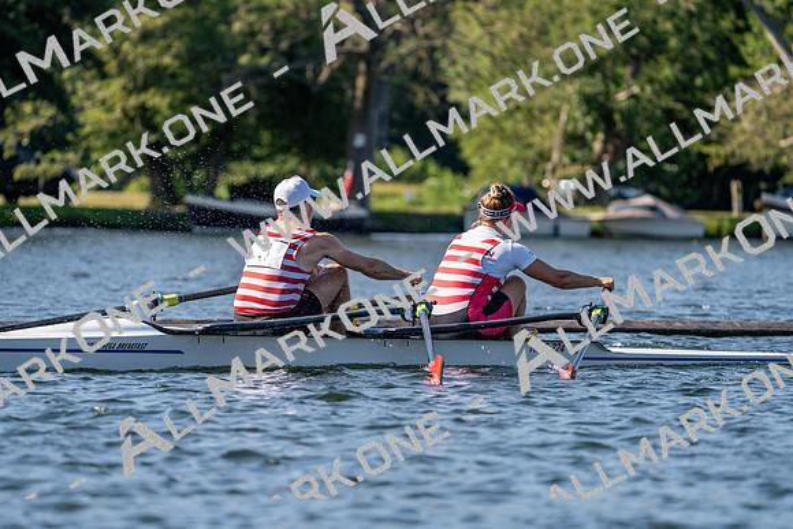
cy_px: 264
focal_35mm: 300
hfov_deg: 6.9
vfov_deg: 4.6
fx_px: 6610
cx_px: 396
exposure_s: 1/1600
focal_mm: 300
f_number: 5.6
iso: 320
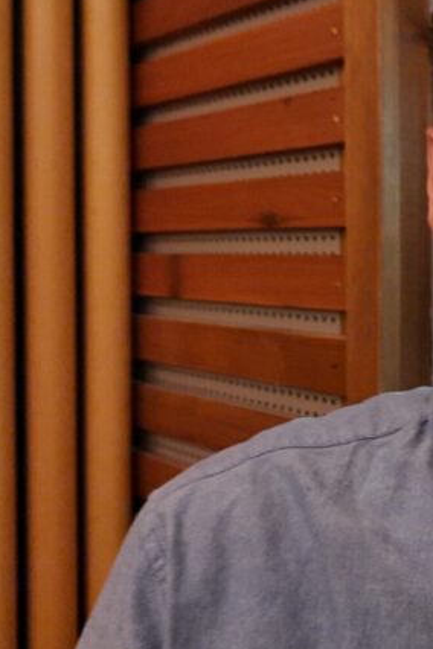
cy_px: 257
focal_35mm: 50
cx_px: 570
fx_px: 902
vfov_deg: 39.4
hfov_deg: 23.6
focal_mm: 4.6
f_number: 2
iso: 400
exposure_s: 1/25
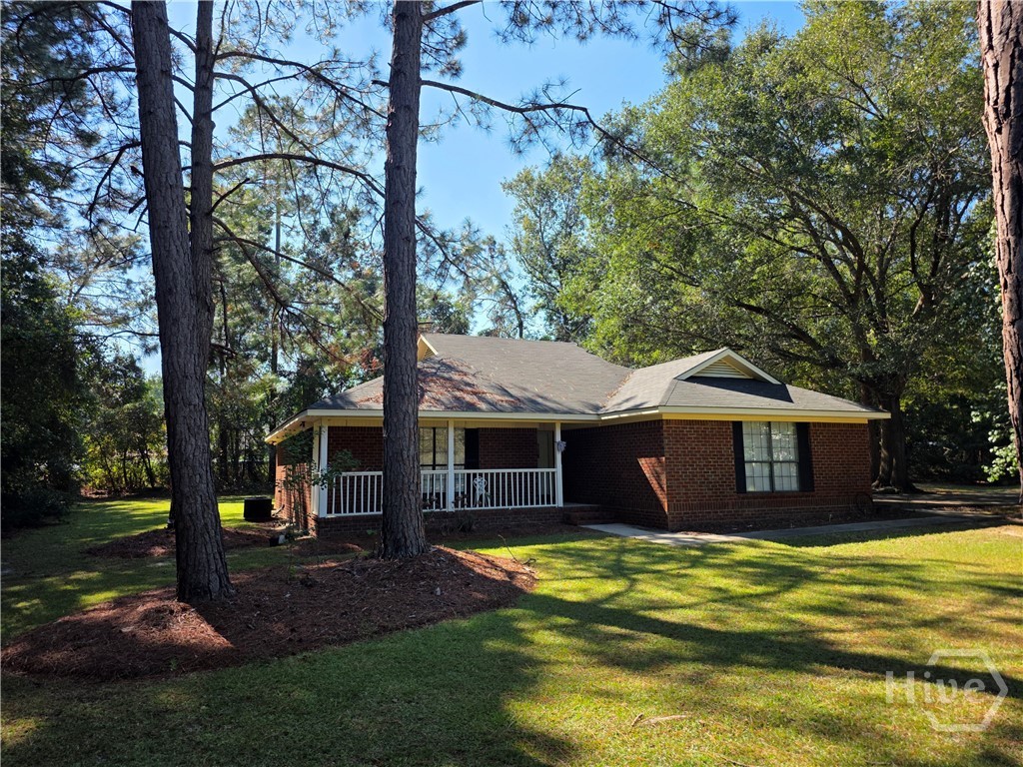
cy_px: 384
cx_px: 512
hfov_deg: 73.9
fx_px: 680
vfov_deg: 58.9
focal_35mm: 23
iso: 80
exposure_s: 1/2921
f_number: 1.7
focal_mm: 6.3
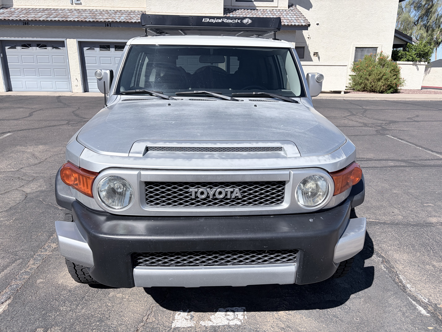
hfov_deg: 67.3
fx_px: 332
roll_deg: -0.4
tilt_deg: -15.8
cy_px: 166
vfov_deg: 53.1
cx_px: 221
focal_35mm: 26
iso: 50
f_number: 1.6
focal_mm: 5.96
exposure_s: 1/4329
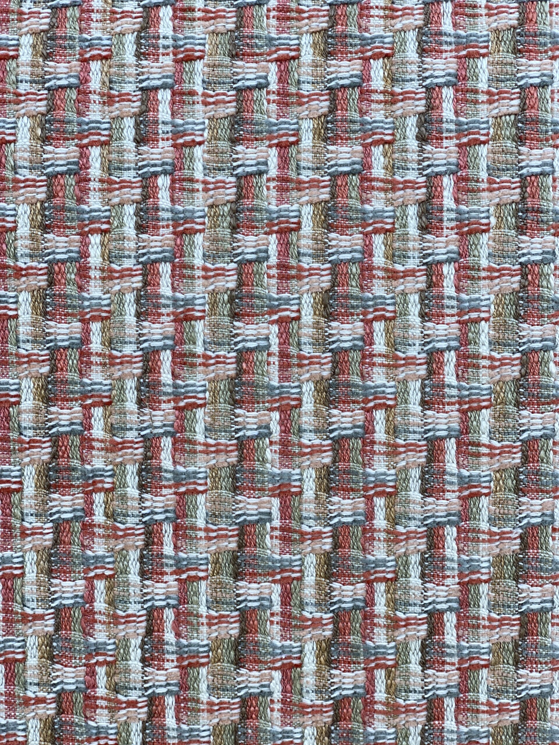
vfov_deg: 36.8
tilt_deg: -26.7
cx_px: 280
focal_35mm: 52
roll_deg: -1.1
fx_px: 1120
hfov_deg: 28.0
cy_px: 372
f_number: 2
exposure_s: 1/169
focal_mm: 6
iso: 20
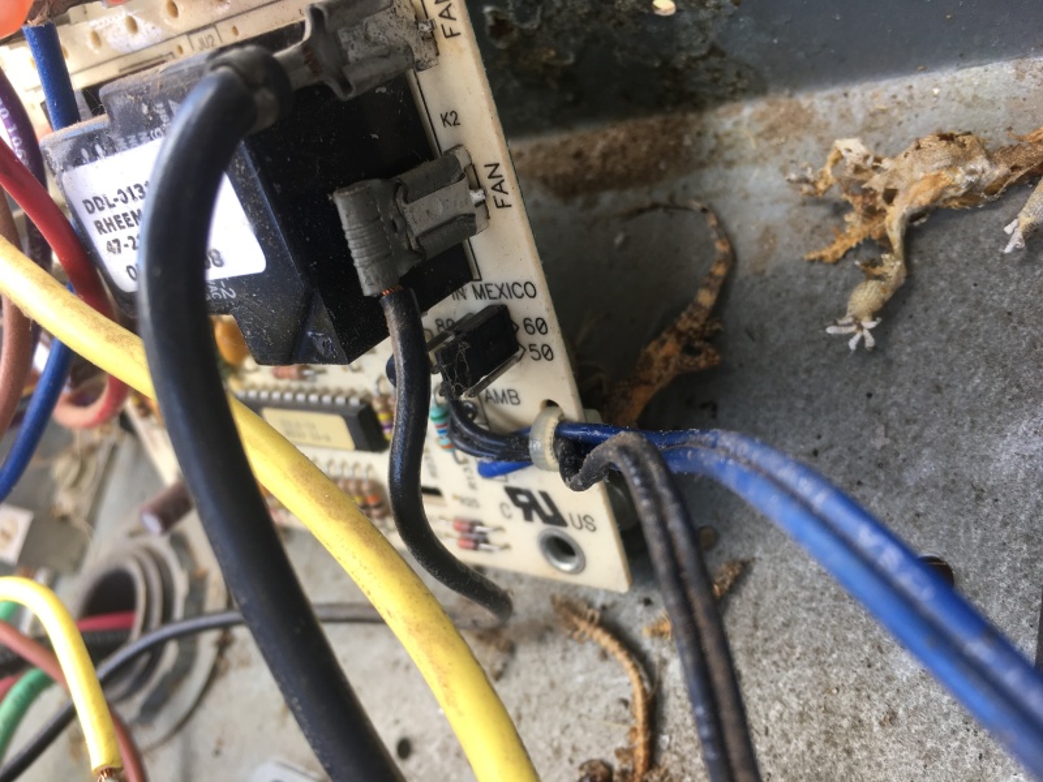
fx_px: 874
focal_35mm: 29
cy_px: 391
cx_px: 522
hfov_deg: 61.7
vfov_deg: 48.2
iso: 25
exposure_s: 1/60
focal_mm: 4.15
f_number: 2.2
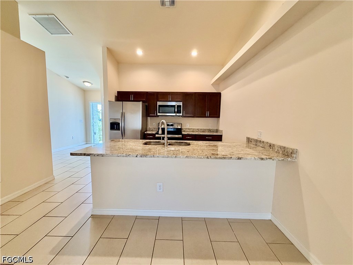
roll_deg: -1.1
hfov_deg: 102.1
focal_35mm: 14
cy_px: 132
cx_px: 176
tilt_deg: -5.9
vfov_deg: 85.7
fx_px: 143
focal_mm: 2.22
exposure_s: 1/120
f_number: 2.2
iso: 320
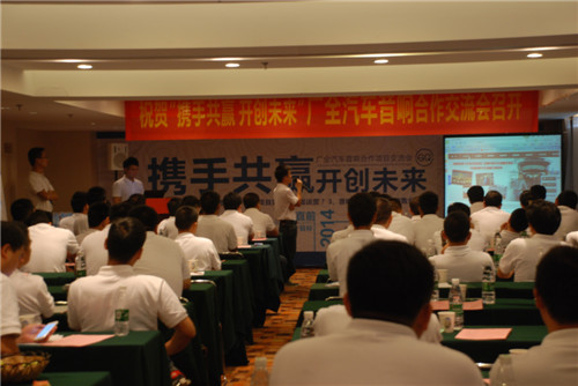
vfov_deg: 18.2
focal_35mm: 75
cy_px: 193
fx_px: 1205
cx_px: 289
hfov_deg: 27.0
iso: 400
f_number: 5.6
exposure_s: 1/10
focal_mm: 50
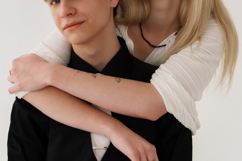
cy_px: 57
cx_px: 90
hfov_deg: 20.4
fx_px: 672
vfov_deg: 13.7
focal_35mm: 100
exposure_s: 1/200
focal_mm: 35
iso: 250
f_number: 2.8
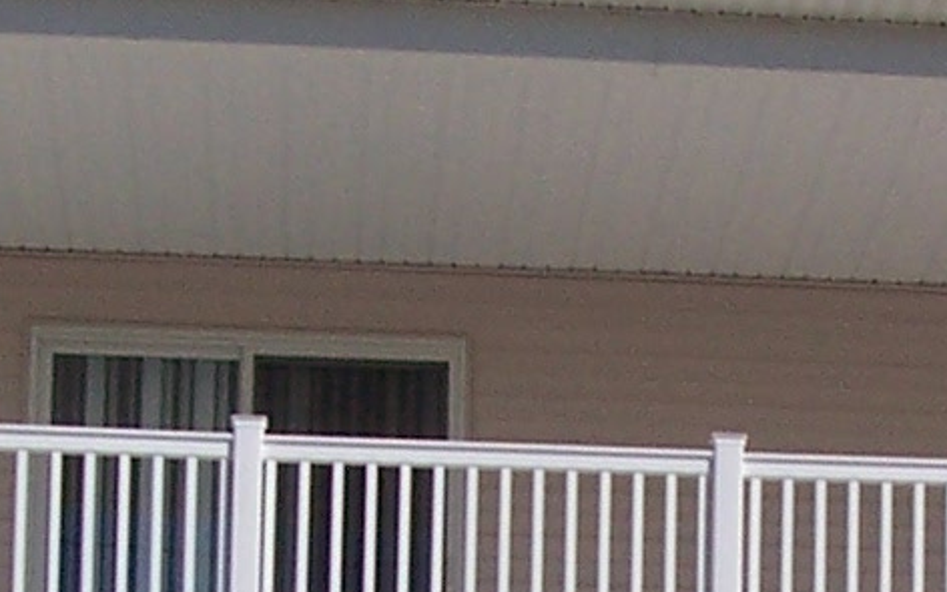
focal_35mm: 181
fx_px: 4671
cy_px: 1232
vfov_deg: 7.0
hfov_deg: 11.4
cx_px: 995
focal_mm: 6
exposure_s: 1/1000
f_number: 5.6
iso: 80
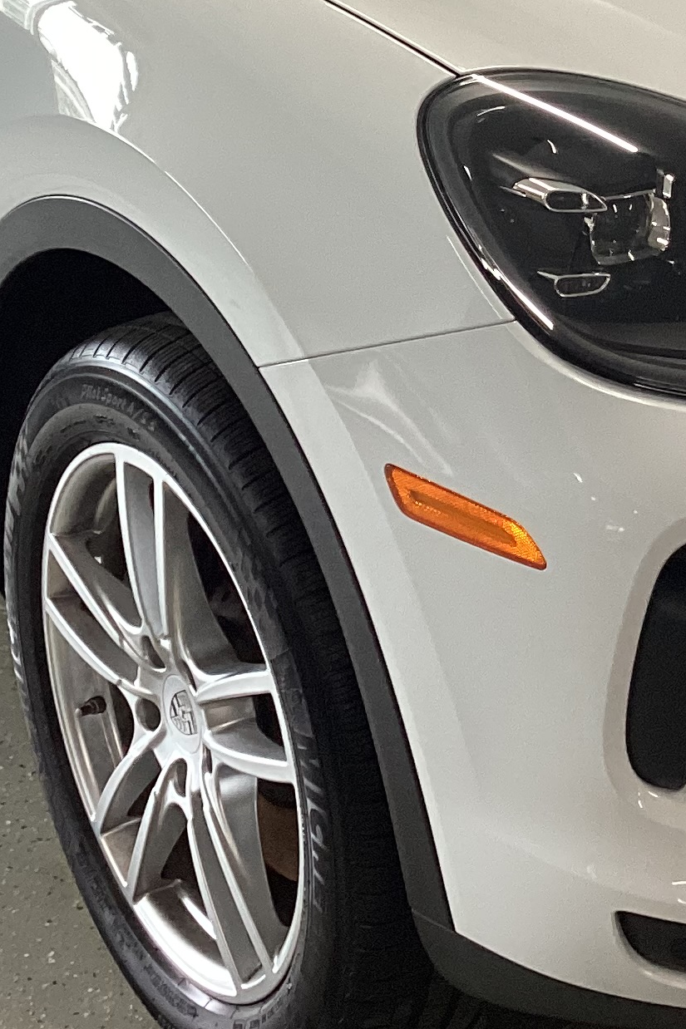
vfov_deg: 23.5
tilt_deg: -19.0
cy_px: 160
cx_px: 611
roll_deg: +1.0
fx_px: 2430
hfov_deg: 15.9
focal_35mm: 85
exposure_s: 1/60
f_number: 2.4
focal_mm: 3.3
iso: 100
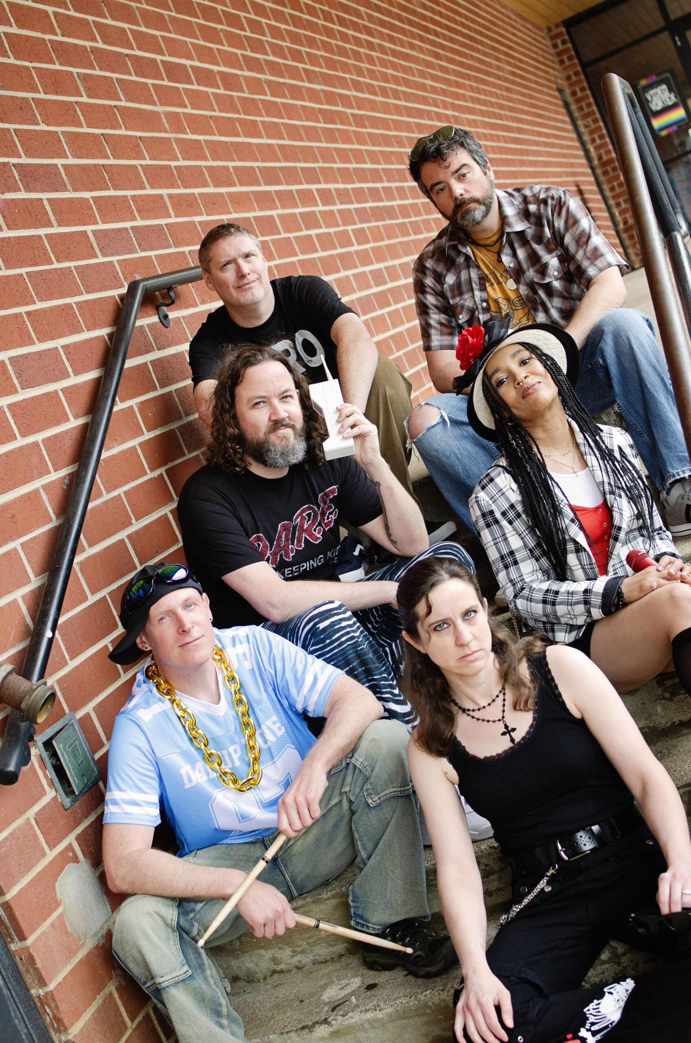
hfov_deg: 25.6
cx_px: 346
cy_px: 522
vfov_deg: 37.9
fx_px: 1518
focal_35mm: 52
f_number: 3.2
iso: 200
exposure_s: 1/160
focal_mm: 35
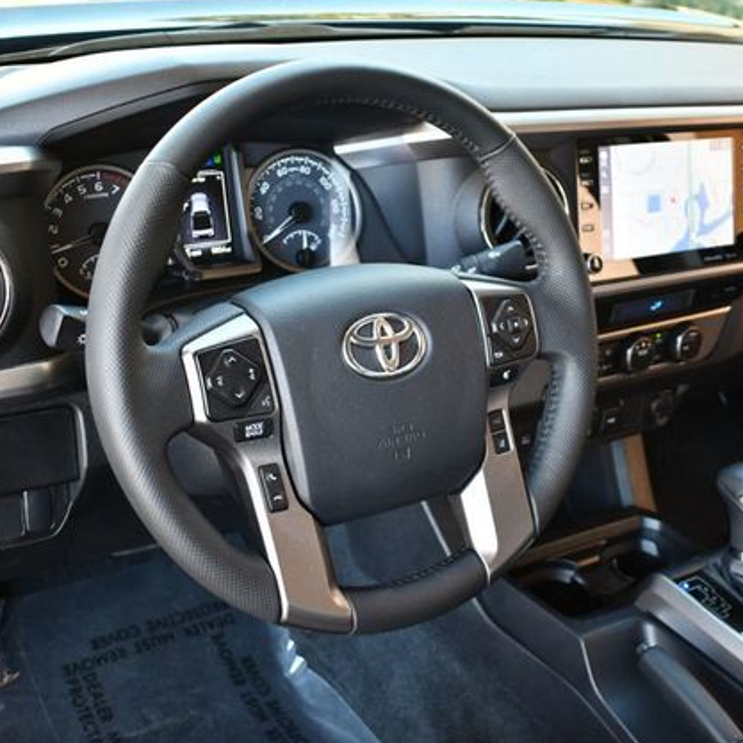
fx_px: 1141
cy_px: 375
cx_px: 404
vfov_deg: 36.1
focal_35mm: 47
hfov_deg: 36.0
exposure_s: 1/125
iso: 800
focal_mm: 18
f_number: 3.5
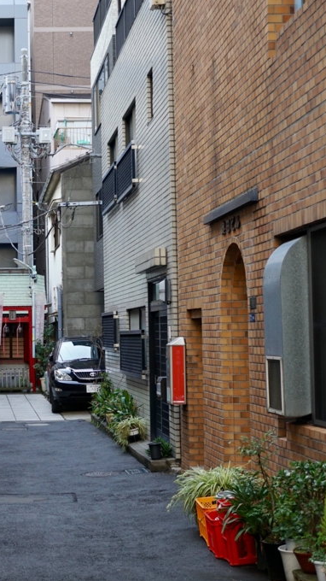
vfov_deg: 29.8
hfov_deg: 16.3
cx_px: -60
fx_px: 1092
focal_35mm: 71
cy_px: 290
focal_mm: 30
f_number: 4
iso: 320
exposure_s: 1/160
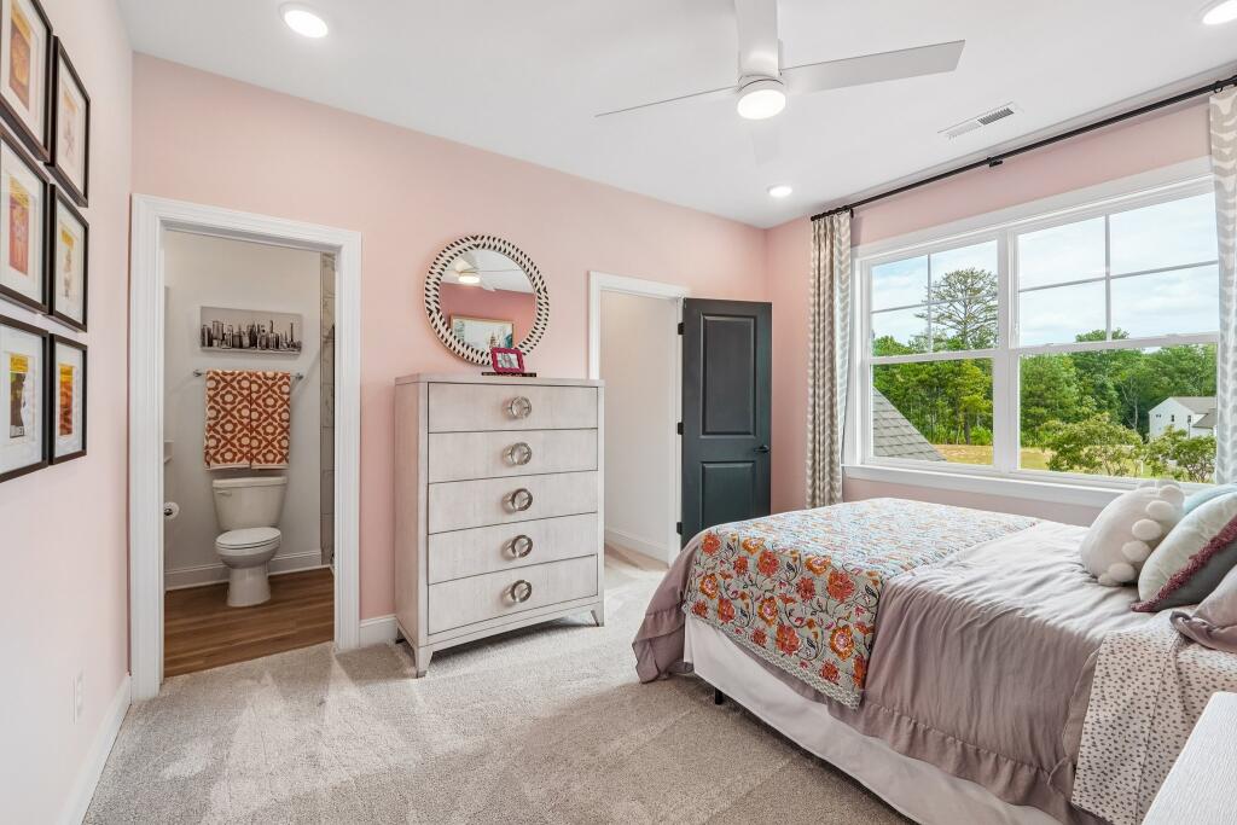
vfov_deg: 77.3
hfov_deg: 100.4
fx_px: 515
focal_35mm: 15
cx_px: 618
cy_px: 412
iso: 250
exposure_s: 1/30
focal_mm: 10
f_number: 8
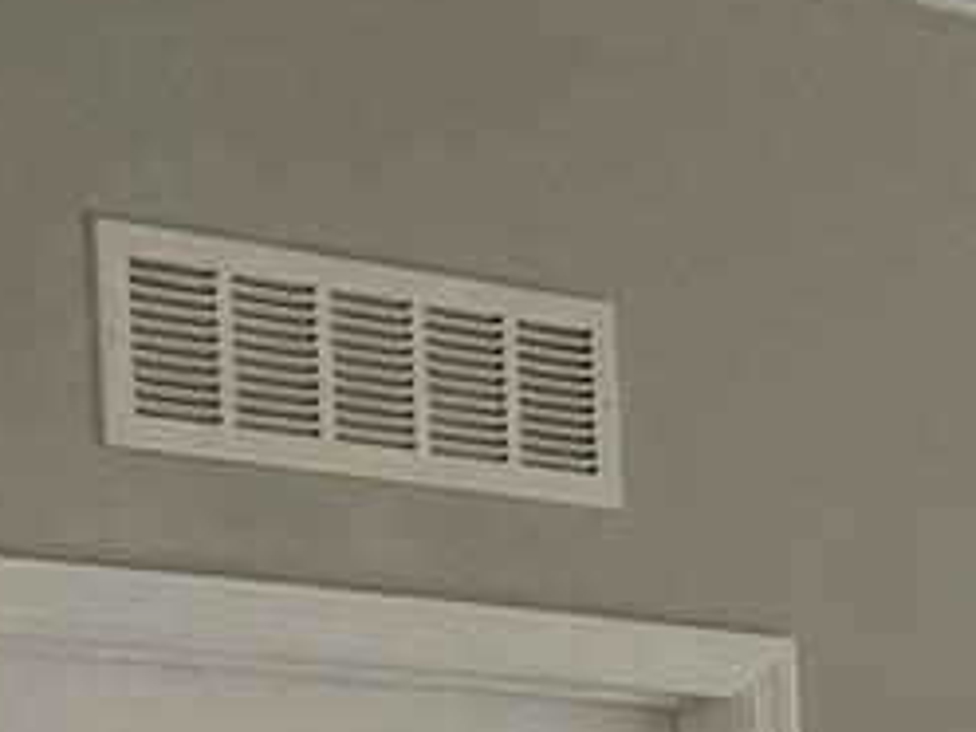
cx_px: 1830
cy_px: 1673
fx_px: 4370
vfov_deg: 8.8
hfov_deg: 11.7
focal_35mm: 155
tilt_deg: -7.0
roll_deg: -0.1
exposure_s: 1/120
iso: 200
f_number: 1.78
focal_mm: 6.76
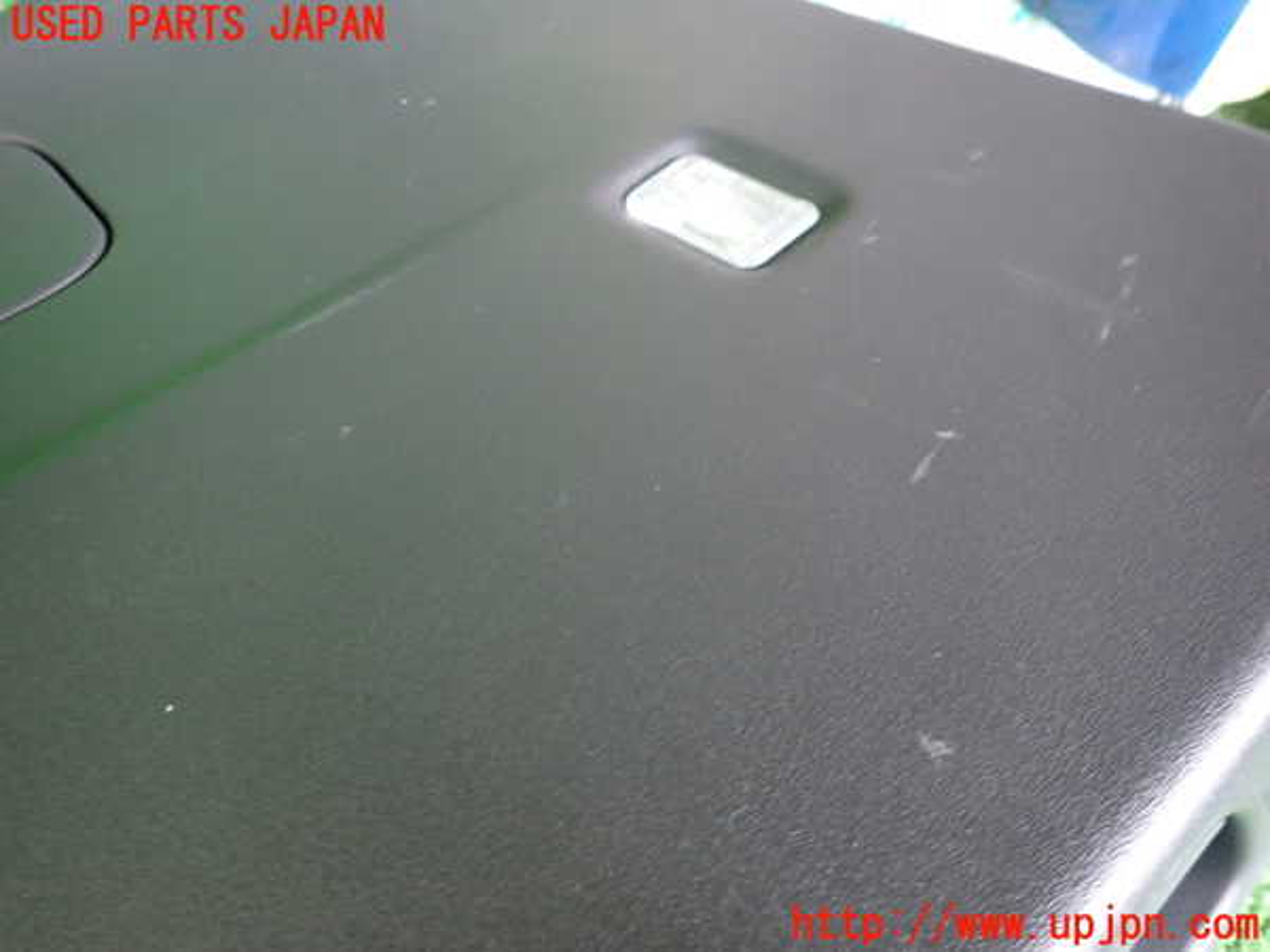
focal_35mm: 25
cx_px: 635
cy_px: 476
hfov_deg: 69.4
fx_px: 917
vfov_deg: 54.9
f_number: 2
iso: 500
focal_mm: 4.5
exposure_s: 1/30
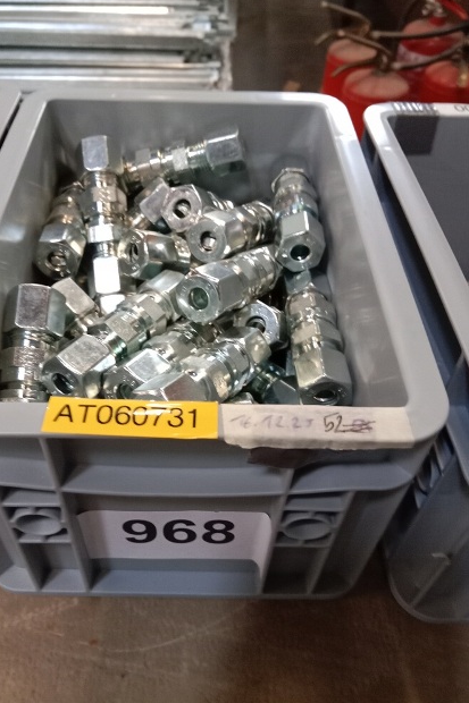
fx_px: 567
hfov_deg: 44.8
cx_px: 198
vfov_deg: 63.7
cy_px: 358
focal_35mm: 29
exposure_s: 1/16.7
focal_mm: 3.65
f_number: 2.2
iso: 969
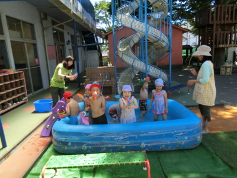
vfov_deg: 54.9
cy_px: 89
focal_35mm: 25
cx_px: 118
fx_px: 171
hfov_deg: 69.4
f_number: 3.5
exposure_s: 1/1000
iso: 400
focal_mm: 4.5
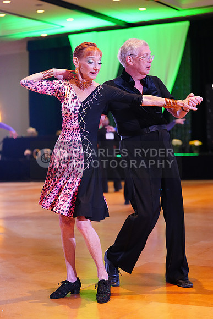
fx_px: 621
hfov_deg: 19.5
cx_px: 106
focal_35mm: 70
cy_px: 160
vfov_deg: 28.8
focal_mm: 70
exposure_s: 1/400
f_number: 2.8
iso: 5000
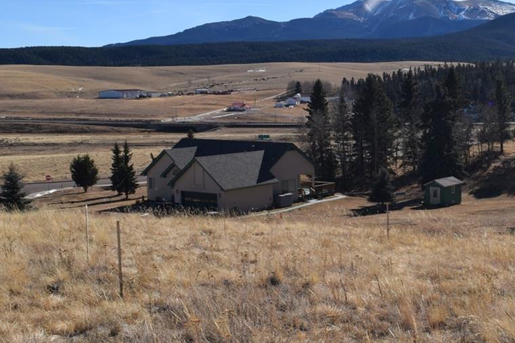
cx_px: 467
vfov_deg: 23.8
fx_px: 815
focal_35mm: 57
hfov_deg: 33.2
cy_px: 160
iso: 100
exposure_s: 1/200
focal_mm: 18
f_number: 10
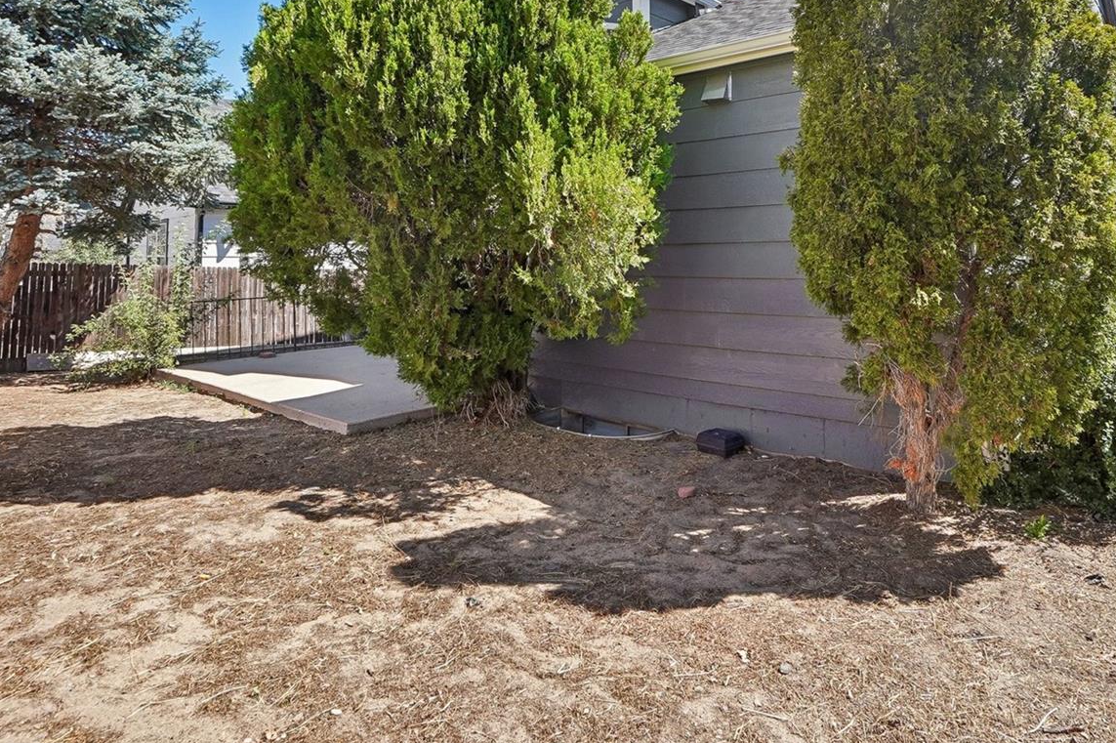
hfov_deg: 80.7
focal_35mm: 21
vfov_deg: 57.7
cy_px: 227
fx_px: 651
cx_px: 639
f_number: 8
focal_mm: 10
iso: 100
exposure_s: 1/60
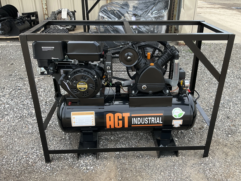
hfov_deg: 56.8
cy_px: 93
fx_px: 223
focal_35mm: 32
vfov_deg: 44.1
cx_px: 125
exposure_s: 1/454
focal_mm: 3
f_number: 1.8
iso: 25
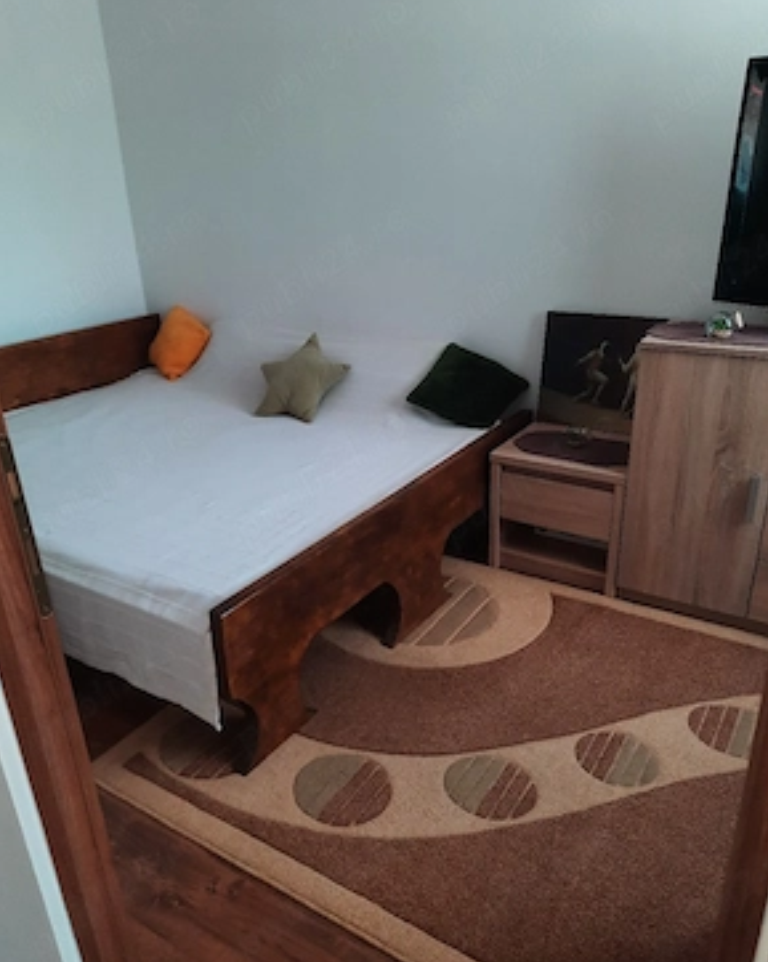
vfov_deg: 64.1
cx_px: 375
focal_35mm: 27
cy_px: 510
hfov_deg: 53.1
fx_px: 768
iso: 100
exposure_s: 1/60.2
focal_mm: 4.6
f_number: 2
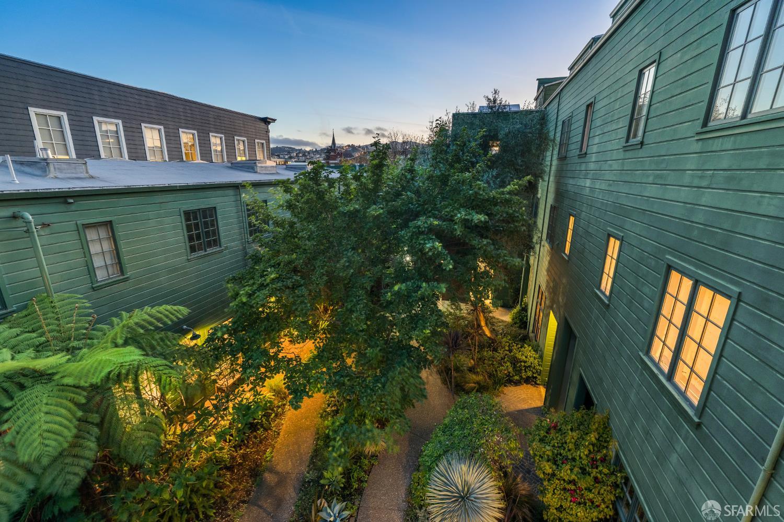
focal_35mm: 14
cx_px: 392
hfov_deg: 104.3
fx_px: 305
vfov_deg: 81.2
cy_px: 261
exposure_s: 2.5
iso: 800
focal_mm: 14
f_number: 5.6
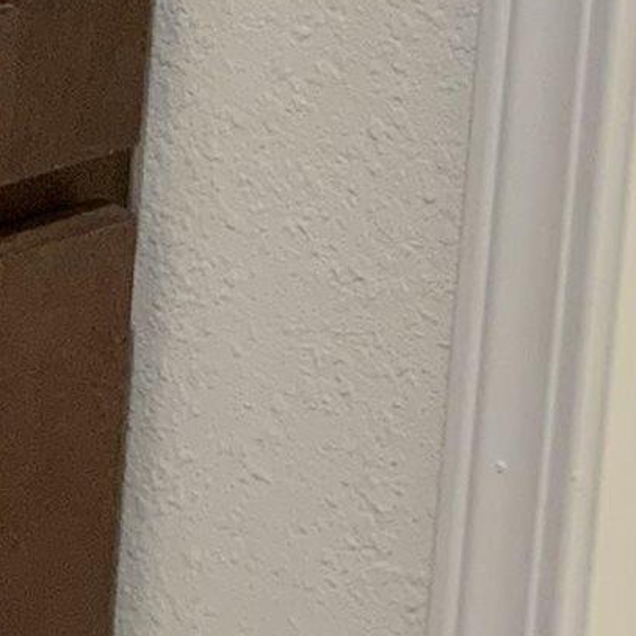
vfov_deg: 8.7
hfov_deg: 8.9
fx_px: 4033
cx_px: -166
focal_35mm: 194
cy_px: -515
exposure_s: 1/60
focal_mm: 3
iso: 125
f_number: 1.8
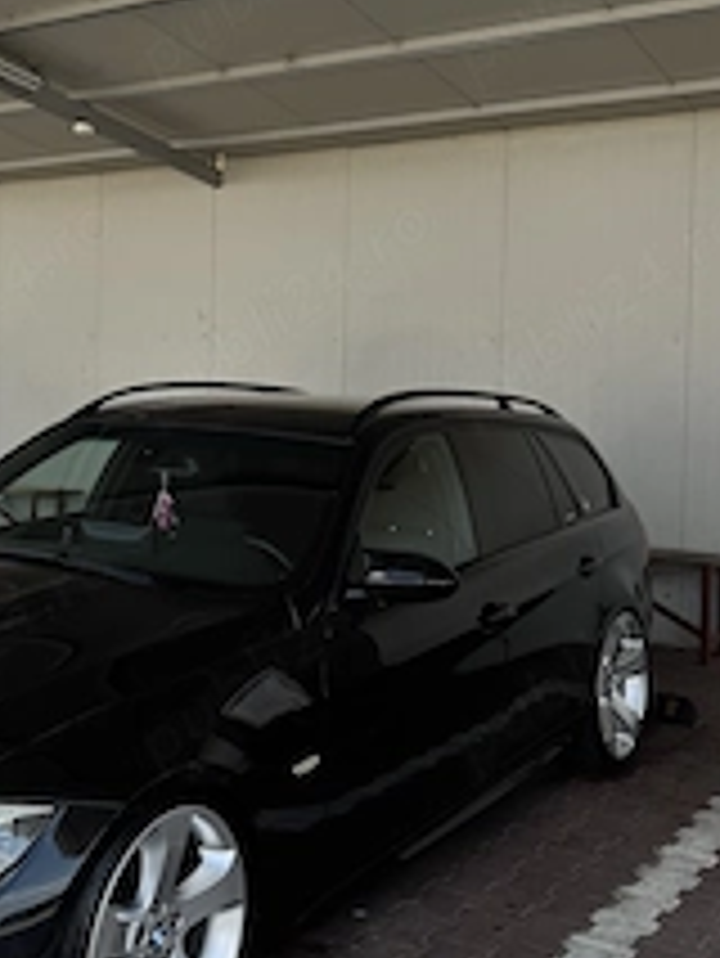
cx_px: 126
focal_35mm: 45
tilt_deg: -0.9
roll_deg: -1.6
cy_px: 387
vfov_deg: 41.9
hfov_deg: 31.2
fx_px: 1247
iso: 80
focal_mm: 6.76
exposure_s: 1/1721
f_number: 1.78
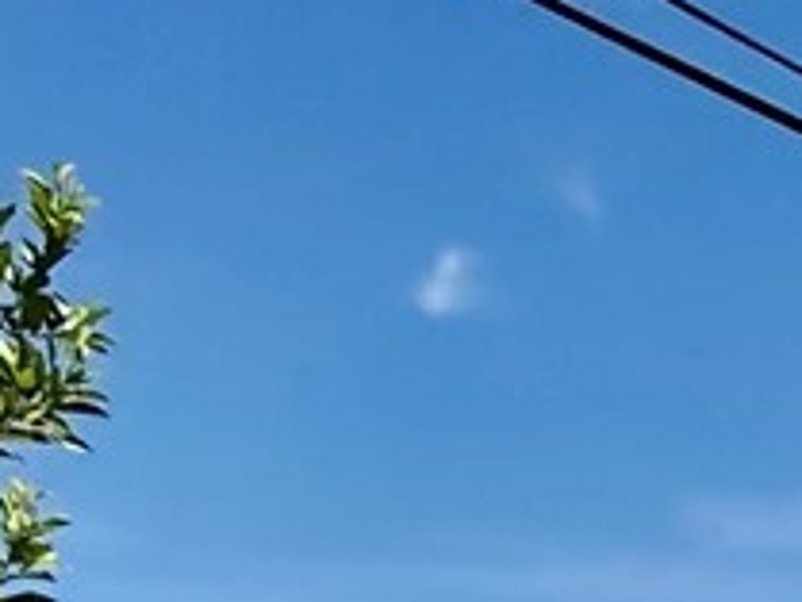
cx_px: 1558
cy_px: 1660
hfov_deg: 15.2
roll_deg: -2.6
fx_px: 2480
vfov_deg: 10.7
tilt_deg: -11.8
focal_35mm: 107
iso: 50
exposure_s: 1/6173
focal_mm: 2.22
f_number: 2.2
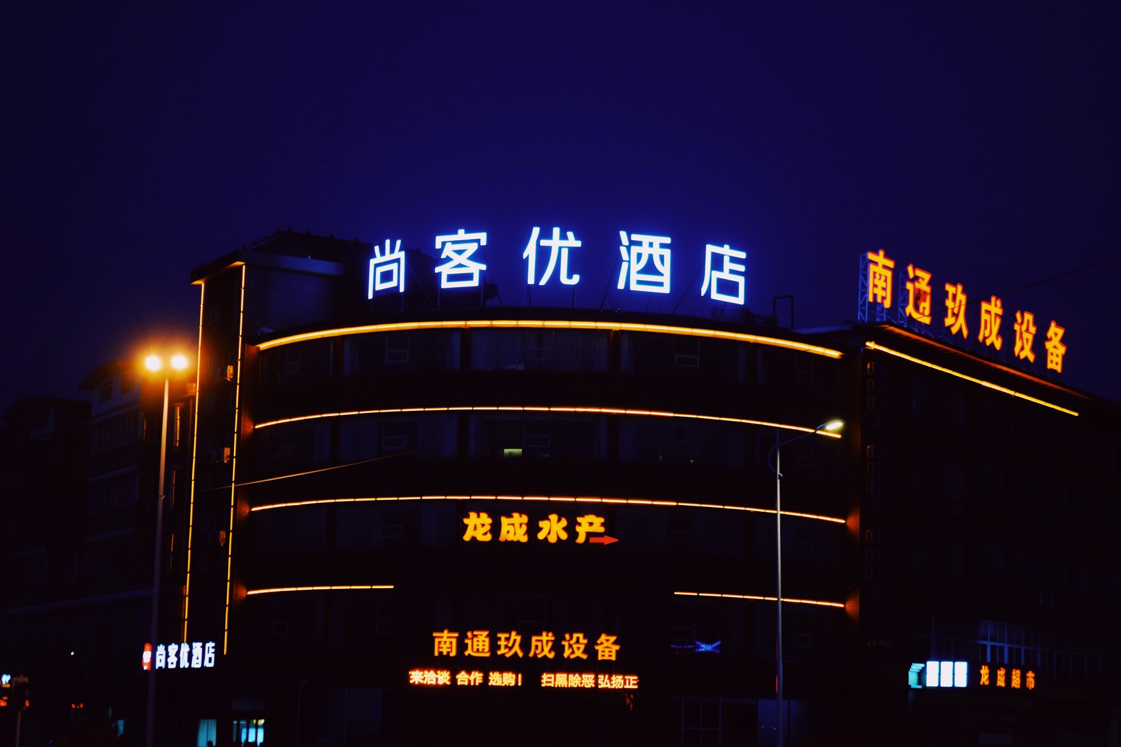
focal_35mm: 70
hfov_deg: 28.8
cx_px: 560
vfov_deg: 19.5
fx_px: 2180
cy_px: 374
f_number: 3.2
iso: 1000
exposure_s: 1/100
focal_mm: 70
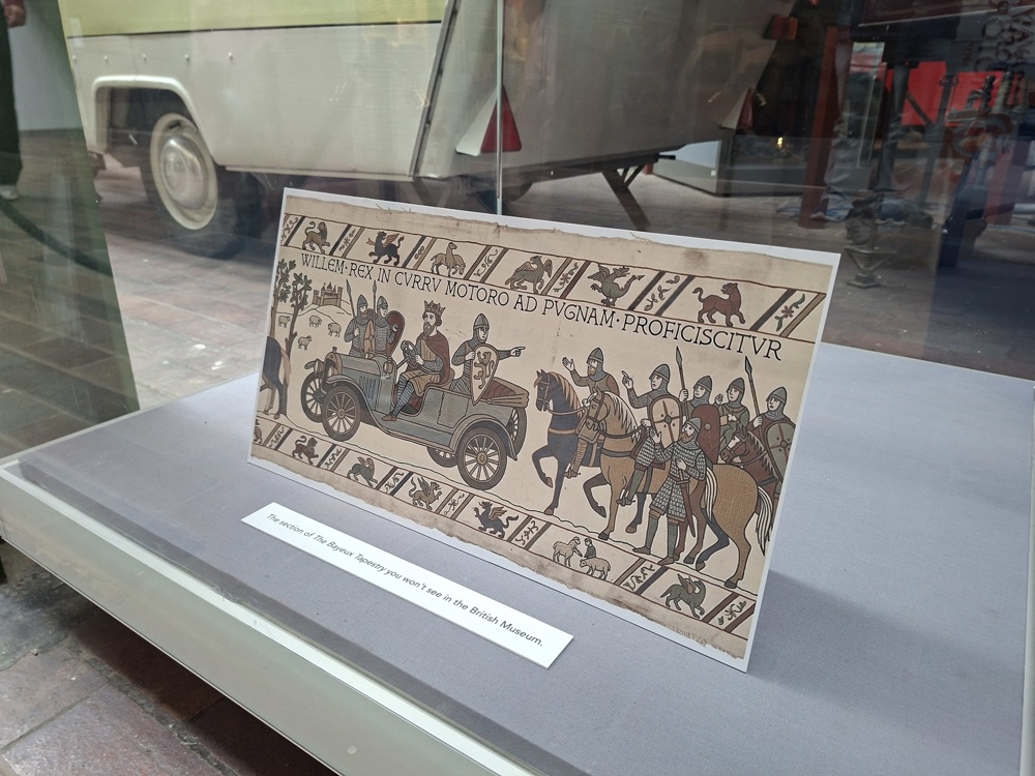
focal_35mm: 23
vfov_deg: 58.9
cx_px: 518
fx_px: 688
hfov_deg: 73.9
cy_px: 388
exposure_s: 1/100
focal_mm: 5.54
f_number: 1.8
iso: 160
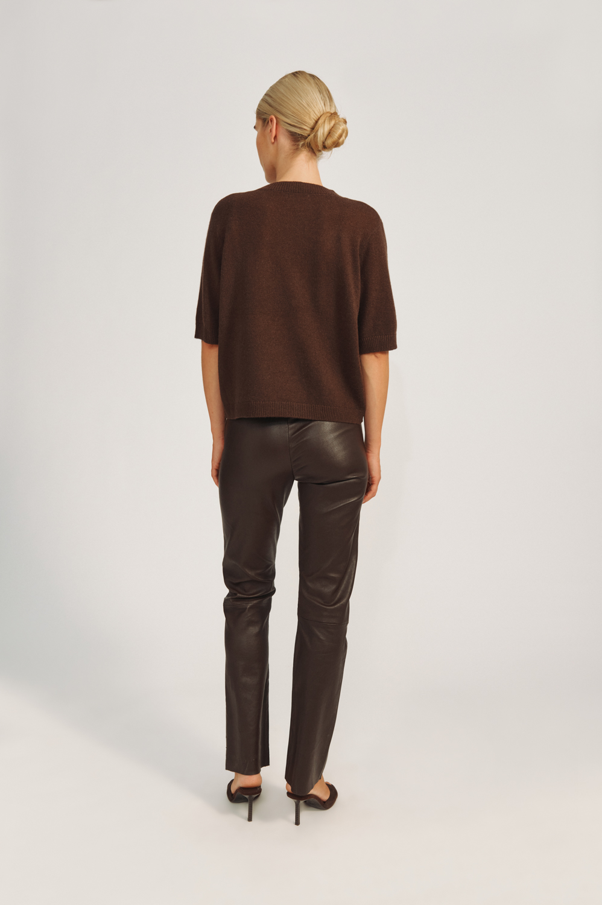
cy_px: 452
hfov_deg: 37.8
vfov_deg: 54.5
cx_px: 301
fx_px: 879
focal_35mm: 35
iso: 640
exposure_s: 1/200
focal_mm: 35
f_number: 5.6
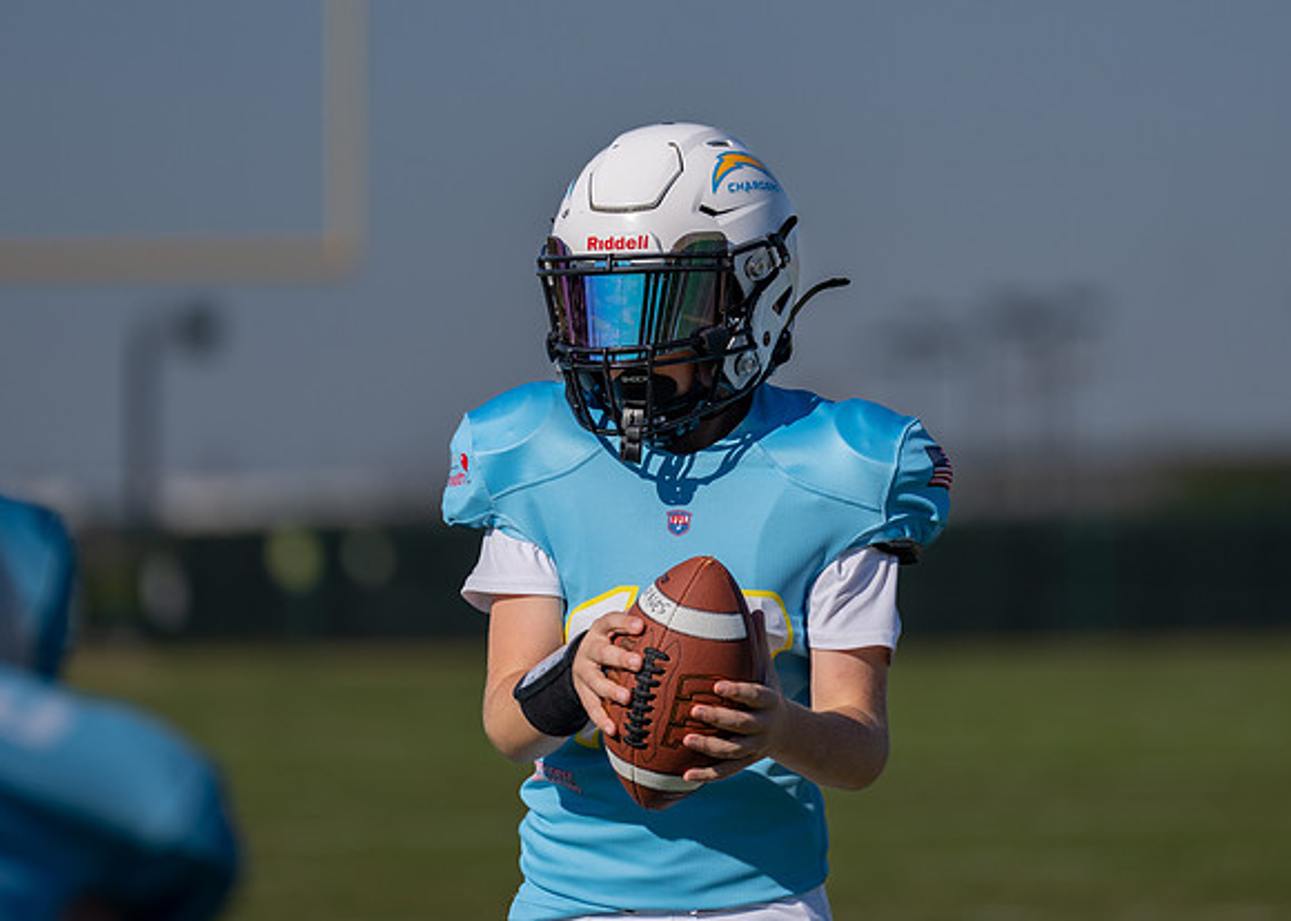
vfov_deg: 5.0
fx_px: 10456
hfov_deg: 7.1
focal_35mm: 285
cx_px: 714
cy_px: 300
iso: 100
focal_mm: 200
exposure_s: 1/4000
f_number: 2.8
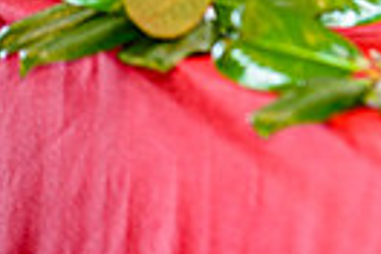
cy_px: -229
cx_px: 782
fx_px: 4900
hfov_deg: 4.4
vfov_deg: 3.0
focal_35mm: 463
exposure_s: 1/125
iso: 160
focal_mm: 105
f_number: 1.8
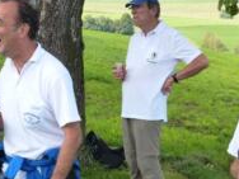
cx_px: 58
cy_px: 154
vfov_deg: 16.6
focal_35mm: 88
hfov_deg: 22.0
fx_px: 608
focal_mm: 5.9
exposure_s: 1/200
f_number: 4
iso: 160
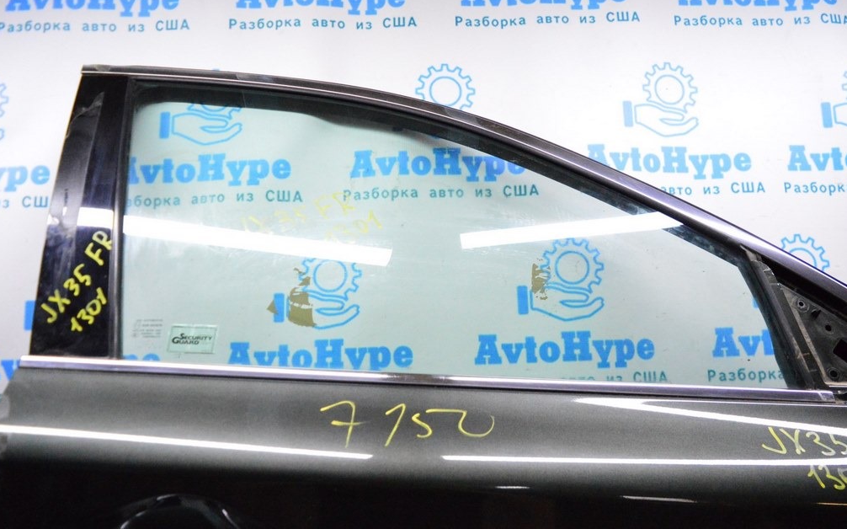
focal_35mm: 28
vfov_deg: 44.5
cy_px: 277
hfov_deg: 66.5
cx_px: 427
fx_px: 646
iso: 6400
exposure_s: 1/800
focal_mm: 18
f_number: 3.5
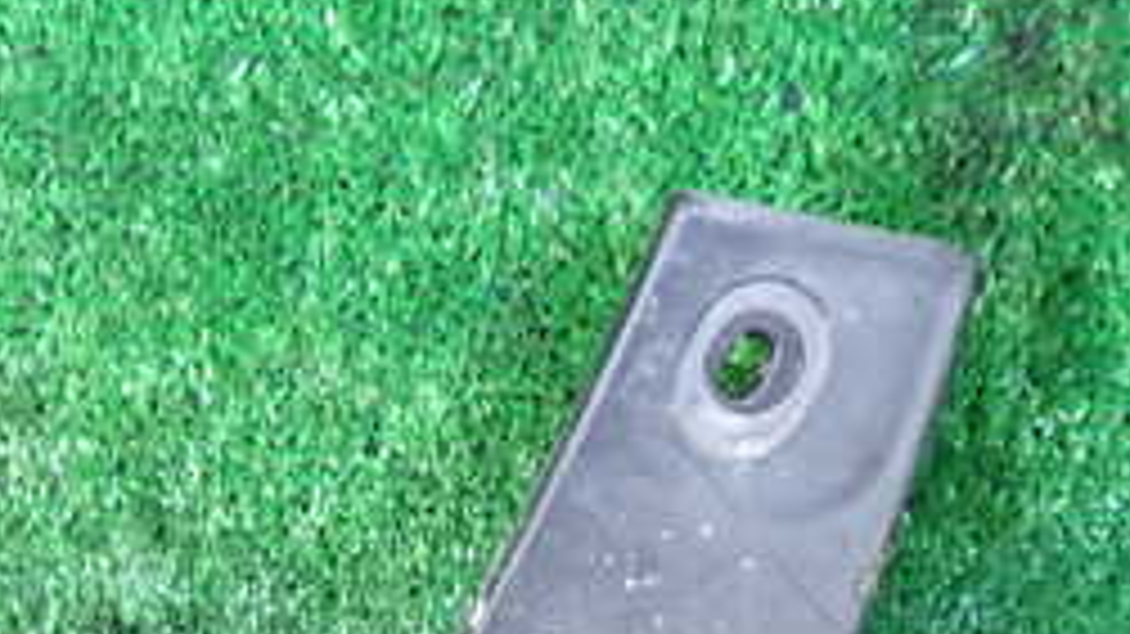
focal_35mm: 78
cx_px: 248
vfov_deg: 14.3
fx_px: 2336
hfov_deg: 26.7
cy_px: 985
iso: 320
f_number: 2.3
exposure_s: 1/30
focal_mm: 5.4
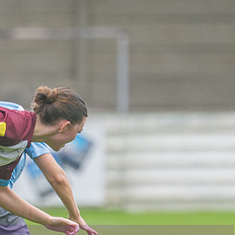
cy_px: 166
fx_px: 12135
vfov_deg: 1.1
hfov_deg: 1.1
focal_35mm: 1580
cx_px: 70
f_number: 2.8
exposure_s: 1/1600
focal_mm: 300
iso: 500
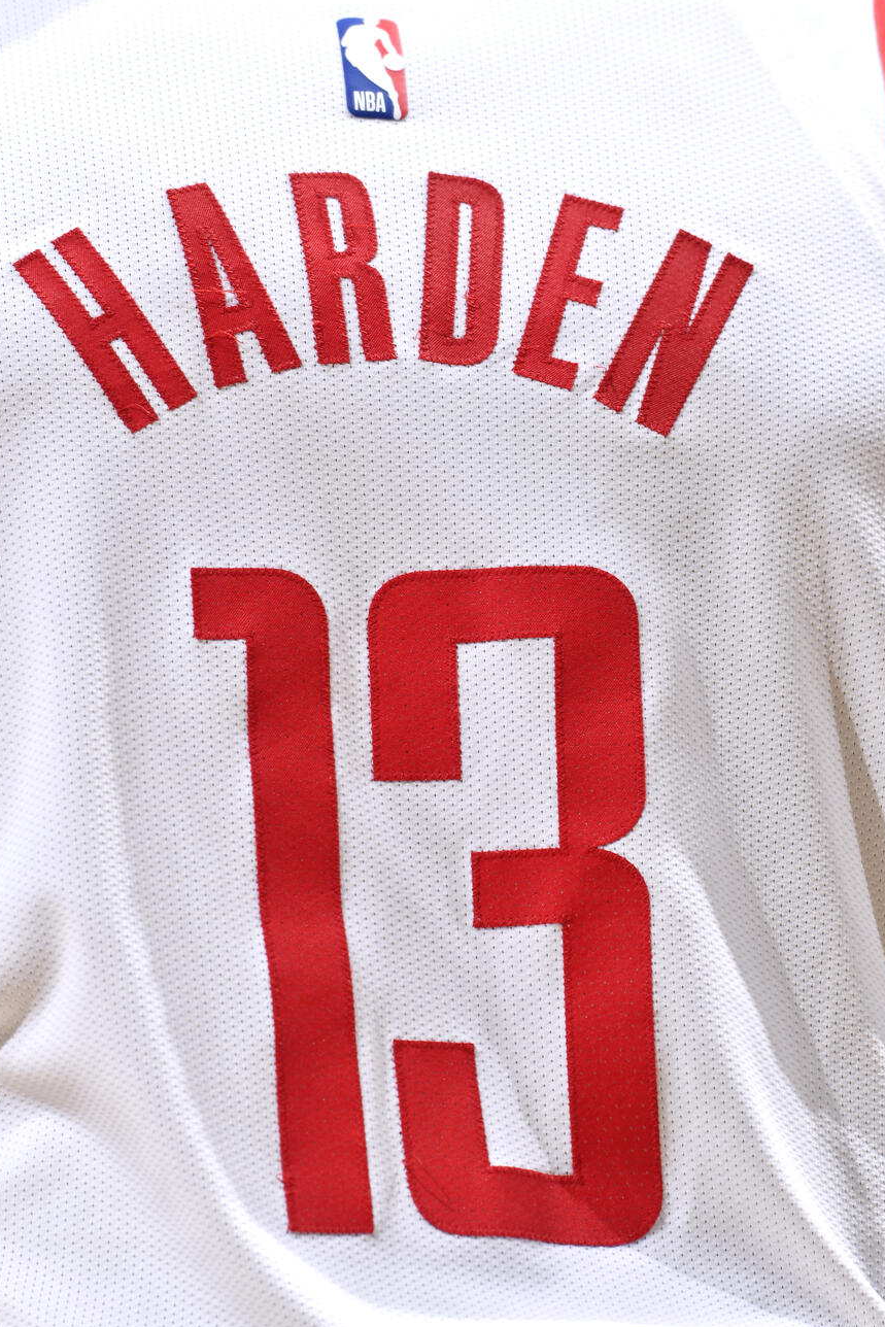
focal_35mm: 498
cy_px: 651
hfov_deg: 2.8
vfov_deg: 4.1
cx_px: 446
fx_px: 18357
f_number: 6.3
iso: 160
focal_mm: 320
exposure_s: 1/250
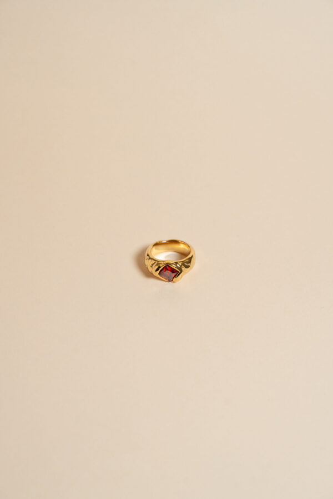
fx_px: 1041
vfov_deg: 27.0
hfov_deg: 18.2
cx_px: 166
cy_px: 250
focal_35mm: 75
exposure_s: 1/100
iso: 800
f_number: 7.1
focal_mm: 75
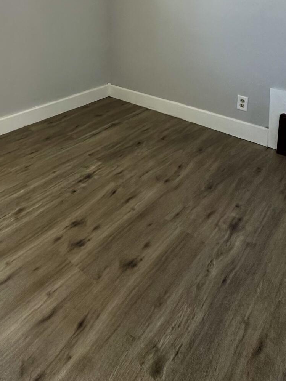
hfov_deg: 46.3
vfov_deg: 51.9
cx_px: 45
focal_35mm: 28
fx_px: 308
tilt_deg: -1.6
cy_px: 8
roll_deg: +0.4
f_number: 2.2
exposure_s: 1/99
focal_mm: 2.22
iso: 250
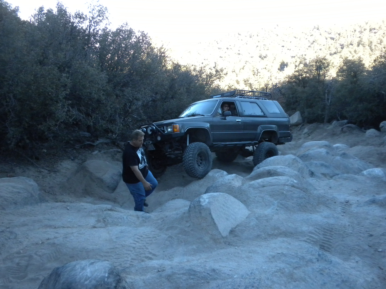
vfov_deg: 38.7
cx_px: 193
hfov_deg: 50.1
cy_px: 144
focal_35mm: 37
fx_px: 413
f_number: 3.5
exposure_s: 1/418
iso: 400
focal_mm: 6.6
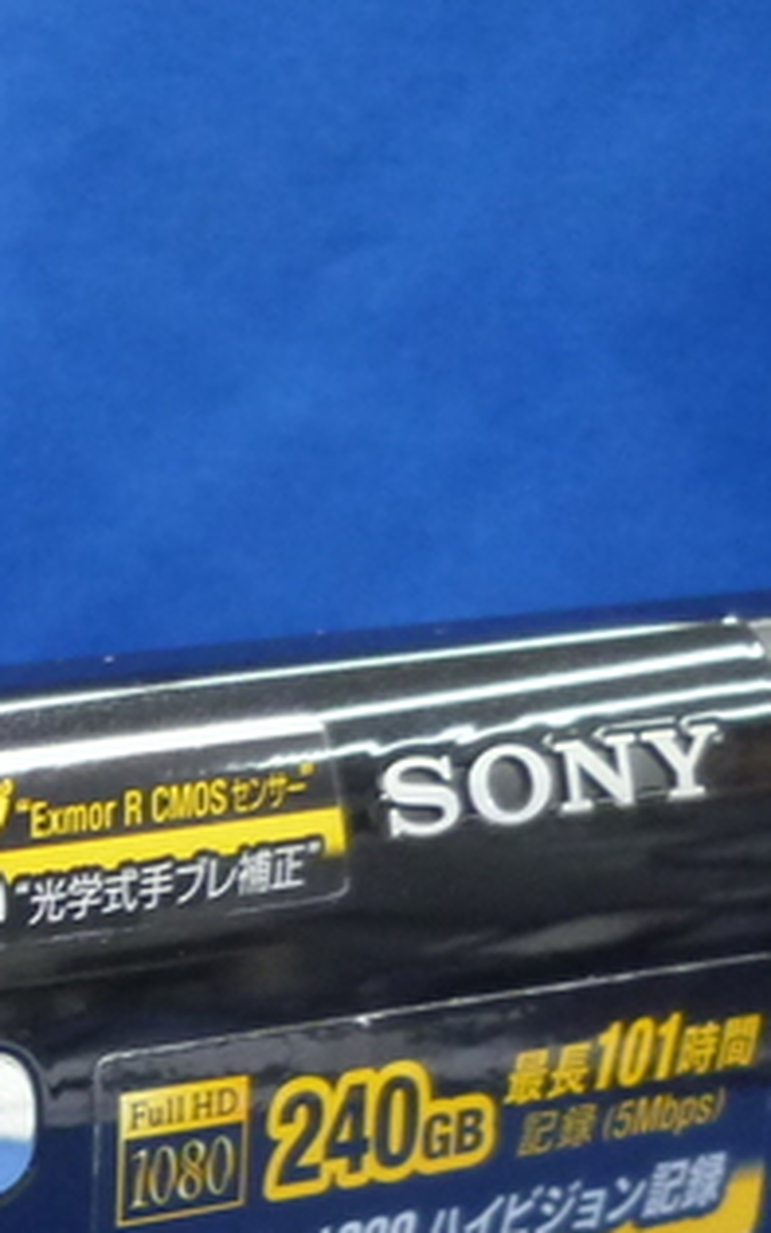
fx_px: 3394
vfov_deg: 19.5
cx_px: -728
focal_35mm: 101
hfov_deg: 11.7
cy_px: 1425
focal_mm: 4.5
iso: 250
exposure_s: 1/30
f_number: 2.8
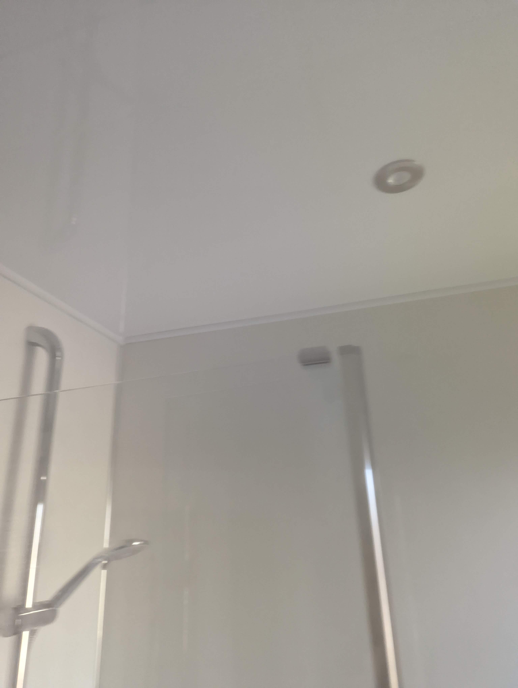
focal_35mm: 24
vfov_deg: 71.5
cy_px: 344
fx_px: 478
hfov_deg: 56.9
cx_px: 259
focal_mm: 6.81
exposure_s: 1/131
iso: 268
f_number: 1.85
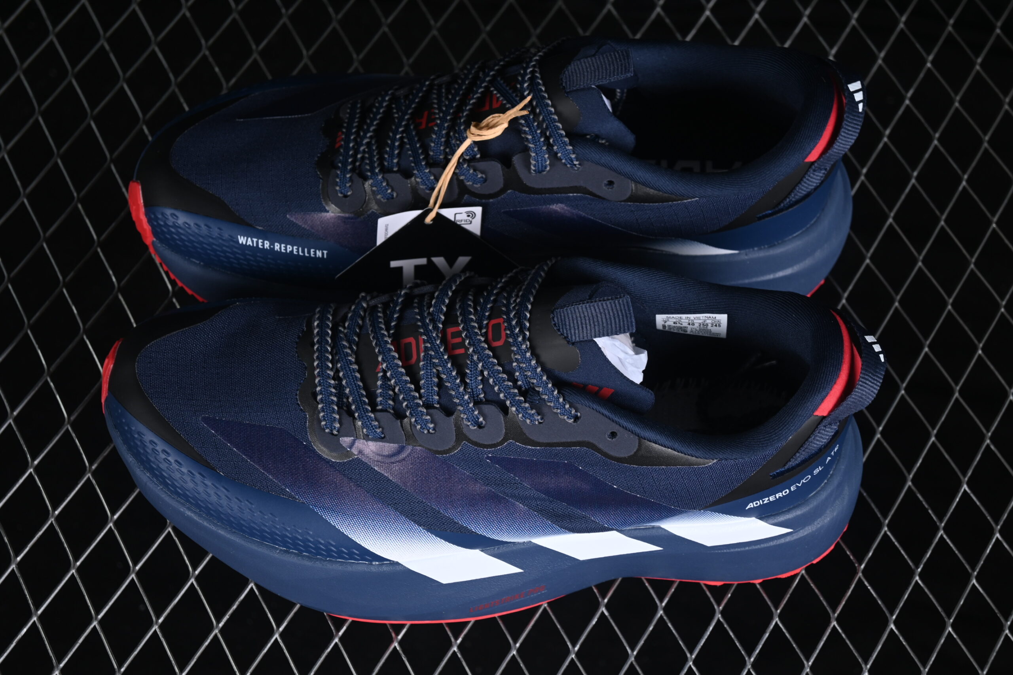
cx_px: 506
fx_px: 2110
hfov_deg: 27.0
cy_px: 338
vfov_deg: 18.2
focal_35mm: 75
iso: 160
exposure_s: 1/60
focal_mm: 50
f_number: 6.3
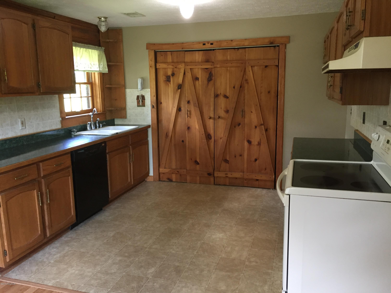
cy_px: 146
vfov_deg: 48.2
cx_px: 196
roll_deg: -0.7
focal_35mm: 29
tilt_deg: -10.6
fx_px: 328
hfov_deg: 61.7
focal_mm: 4.15
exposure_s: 1/30
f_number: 2.2
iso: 125
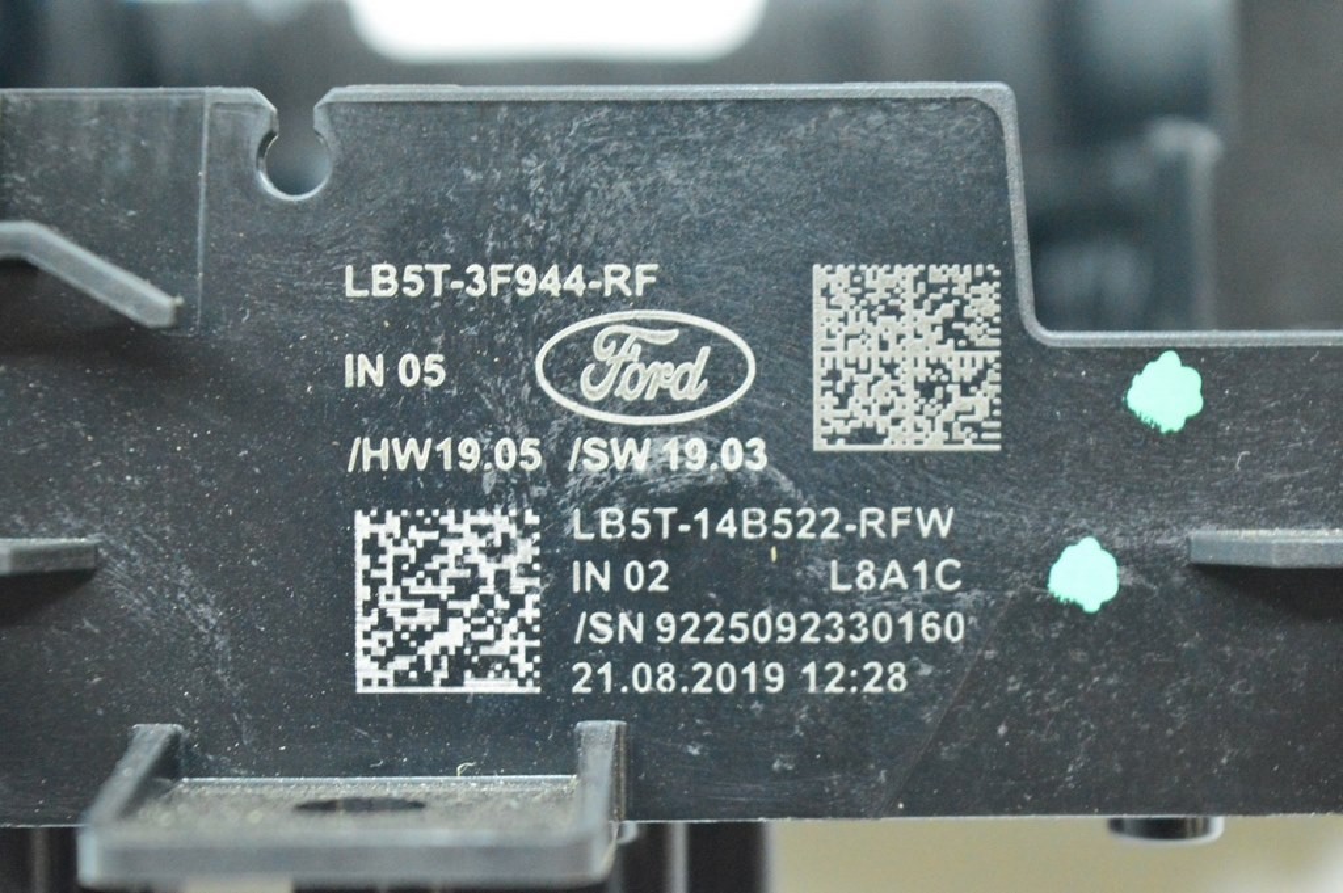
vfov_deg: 16.5
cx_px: 672
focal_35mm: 82
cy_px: 446
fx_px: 3075
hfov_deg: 24.6
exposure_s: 1/50
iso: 6400
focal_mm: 55
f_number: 6.3
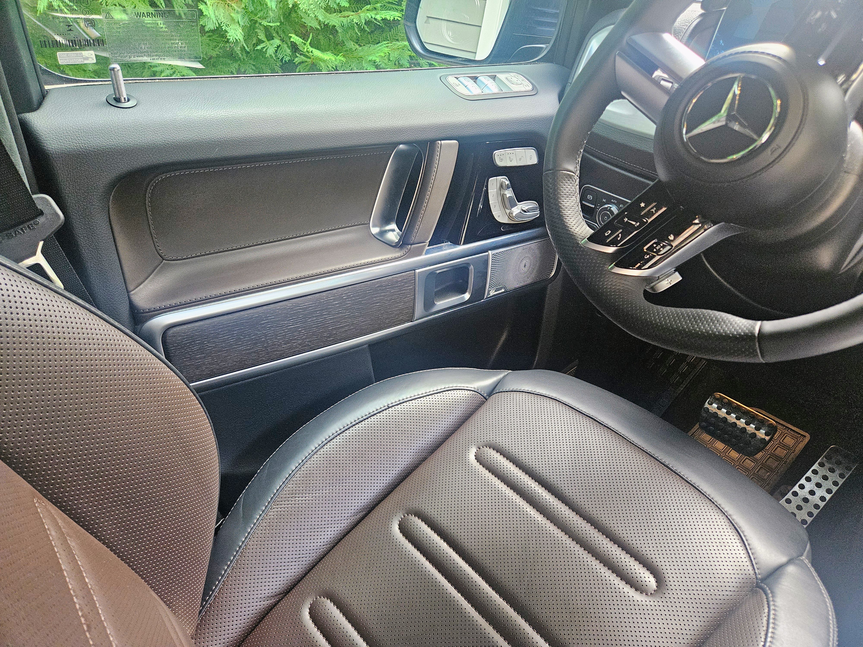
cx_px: 432
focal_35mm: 23
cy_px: 324
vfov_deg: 58.9
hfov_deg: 73.9
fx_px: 573
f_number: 1.8
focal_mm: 5.4
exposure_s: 1/240
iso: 640
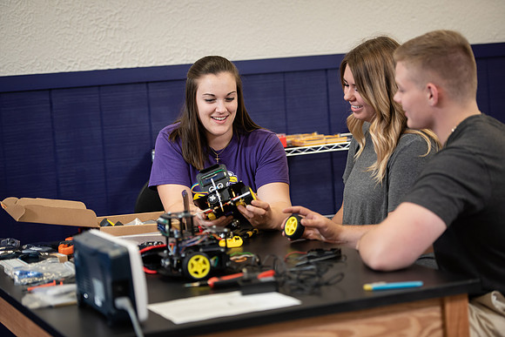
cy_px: 168
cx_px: 252
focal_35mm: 95
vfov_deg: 14.4
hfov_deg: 21.5
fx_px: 1333
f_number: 3.2
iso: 640
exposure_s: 1/200
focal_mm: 95
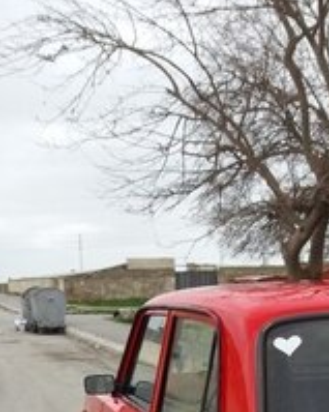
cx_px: 217
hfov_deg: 22.4
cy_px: 466
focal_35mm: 68
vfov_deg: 25.6
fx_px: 828
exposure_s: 1/518
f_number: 1.9
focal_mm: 3.7
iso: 64
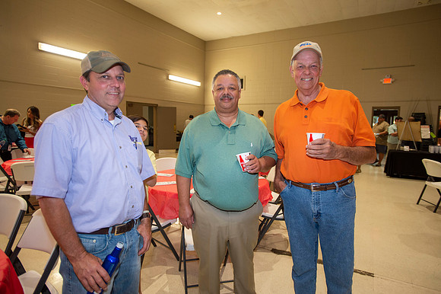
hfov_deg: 78.6
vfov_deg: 57.2
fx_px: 269
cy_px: 147
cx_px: 220
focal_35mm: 22
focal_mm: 22
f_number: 2.8
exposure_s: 1/100
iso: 1250
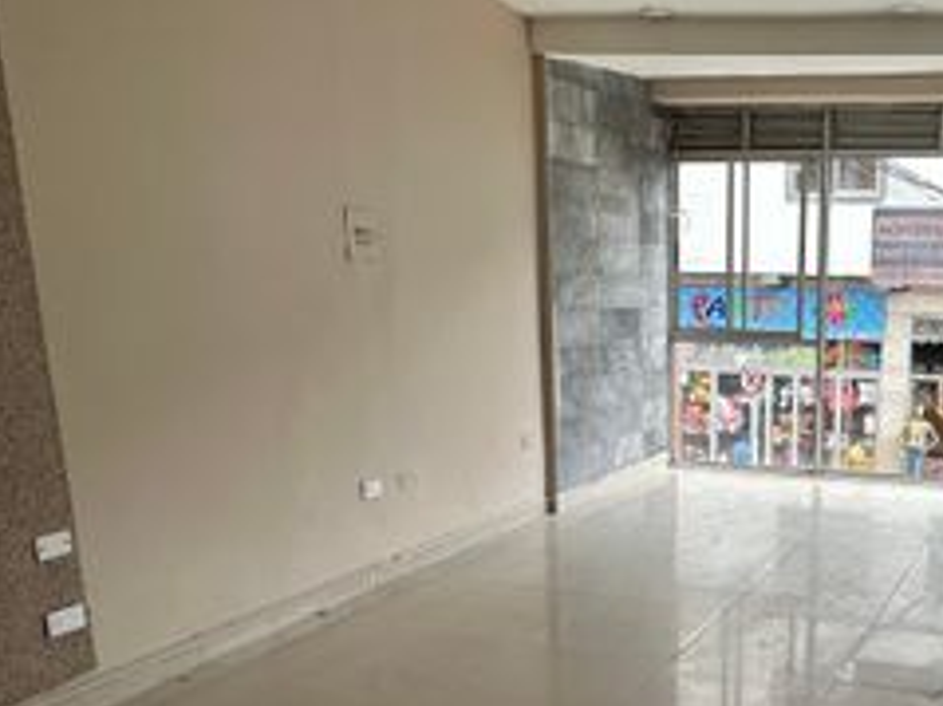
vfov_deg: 35.8
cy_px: 540
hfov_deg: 44.9
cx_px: 787
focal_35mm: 39
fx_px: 1062
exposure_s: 1/198
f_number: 2.2
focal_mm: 2.22
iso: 40
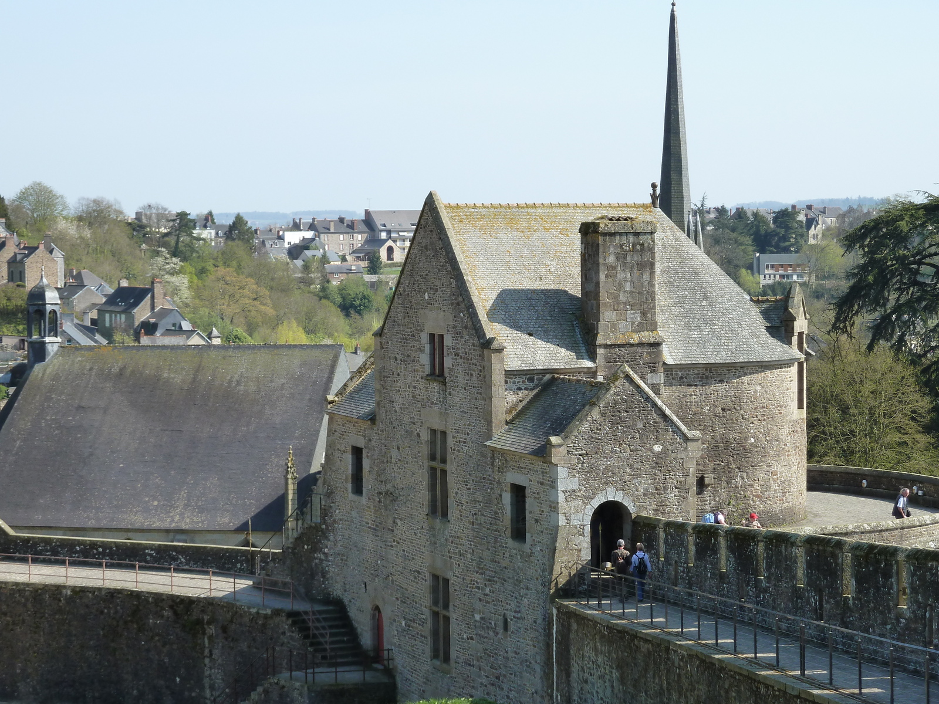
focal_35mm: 90
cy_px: 352
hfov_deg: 21.8
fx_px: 2441
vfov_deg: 16.4
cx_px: 470
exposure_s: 1/320
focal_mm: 14.7
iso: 125
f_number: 4.3
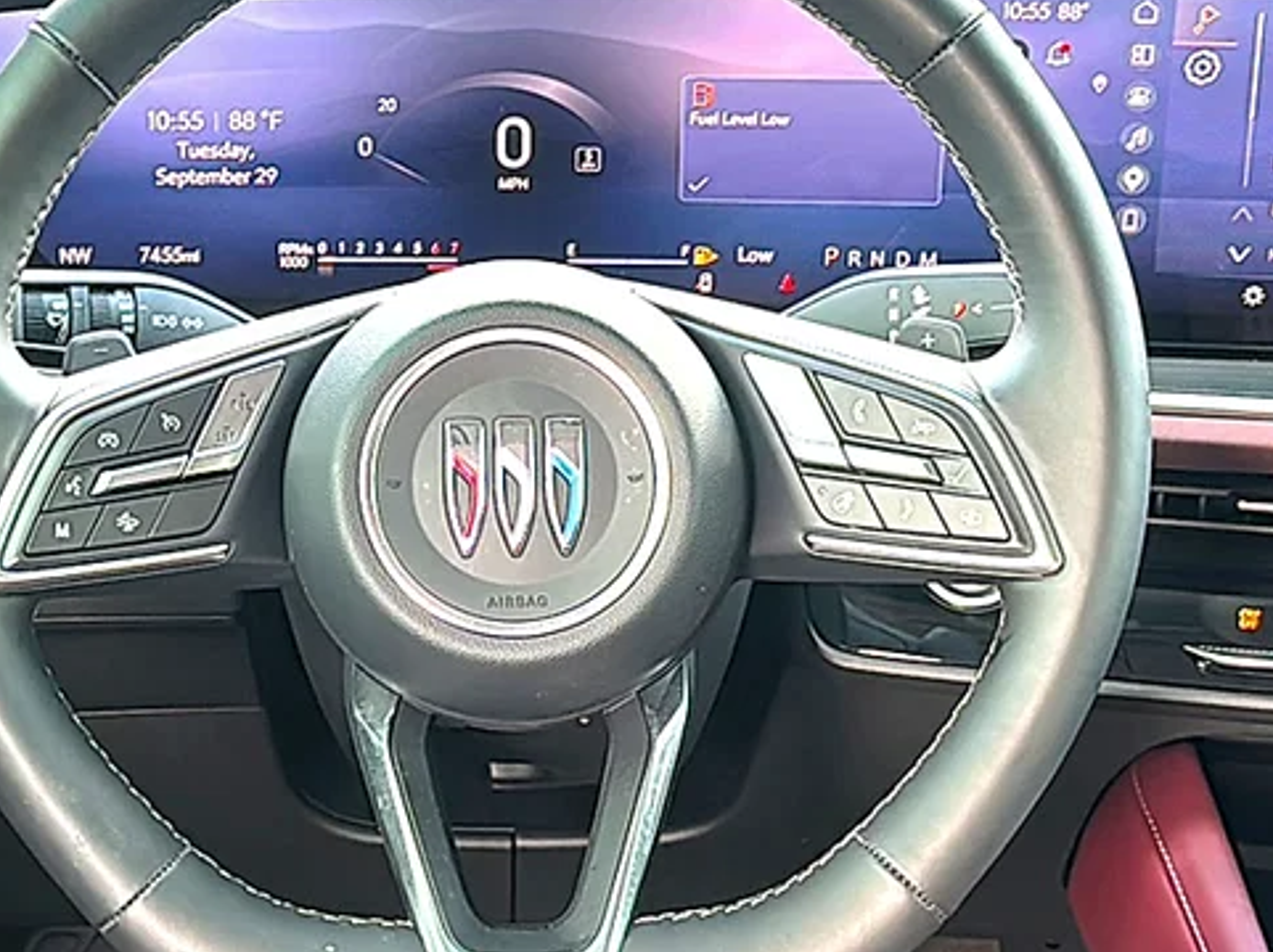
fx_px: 2462
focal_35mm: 67
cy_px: 422
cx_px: 521
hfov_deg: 28.9
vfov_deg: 21.9
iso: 80
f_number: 1.78
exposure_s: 1/64
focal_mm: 6.86
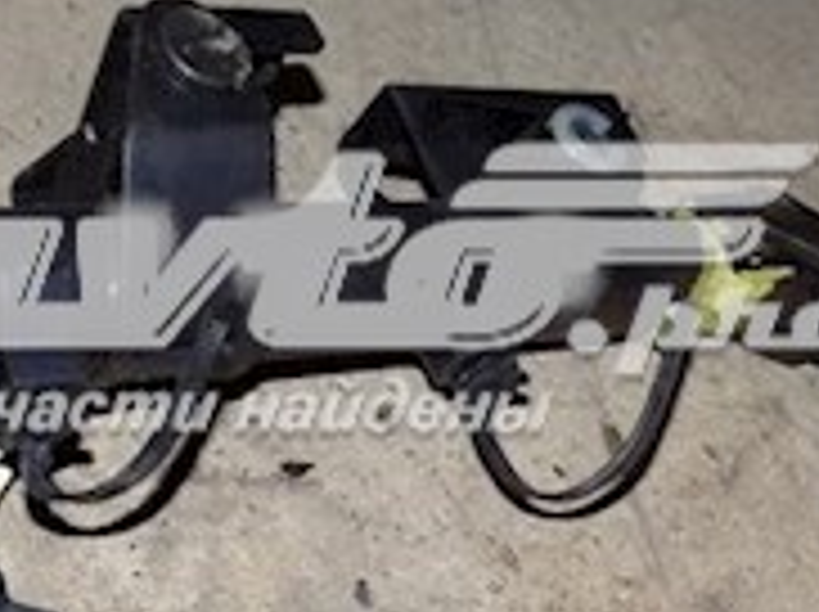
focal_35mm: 81
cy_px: 279
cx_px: 374
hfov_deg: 24.1
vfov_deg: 18.2
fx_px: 1914
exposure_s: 1/30
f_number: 3.1
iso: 200
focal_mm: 4
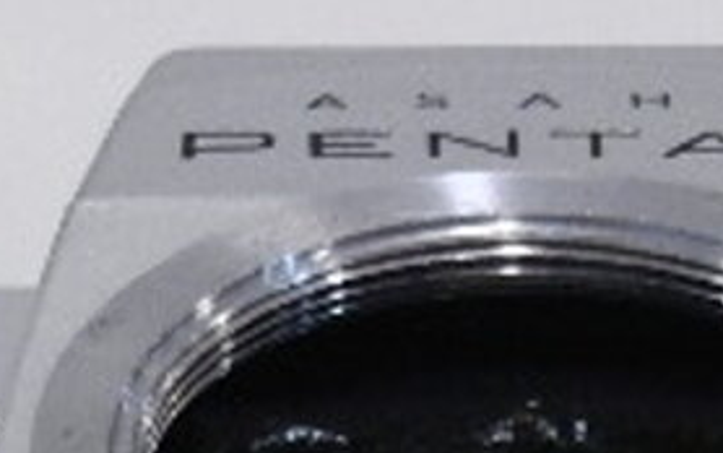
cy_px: 607
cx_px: 484
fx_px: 7569
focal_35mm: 384
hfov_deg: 5.5
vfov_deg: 3.4
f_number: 4.4
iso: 800
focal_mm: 14.9
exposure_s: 1/100
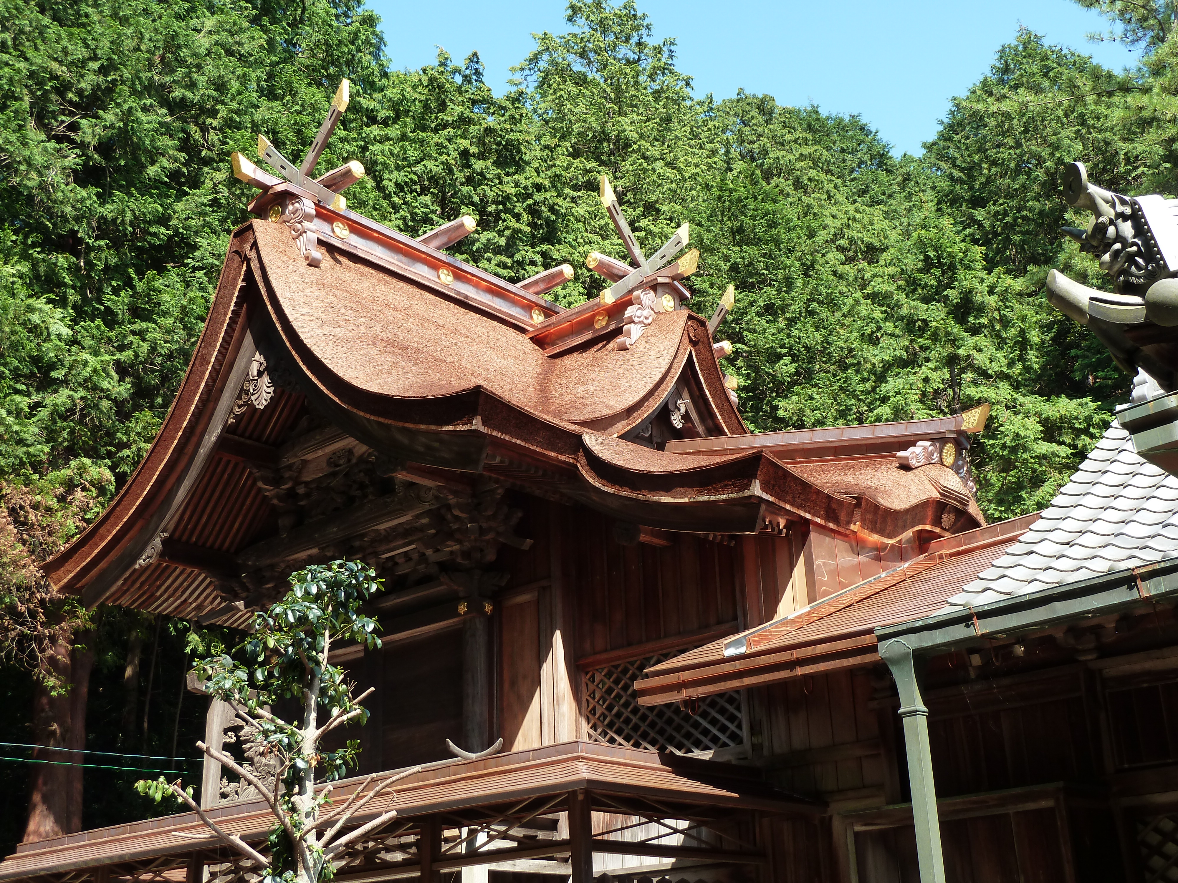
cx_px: 589
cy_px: 442
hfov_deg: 44.8
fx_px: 1429
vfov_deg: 34.3
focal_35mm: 42
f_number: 4
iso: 125
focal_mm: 6.9
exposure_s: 1/160
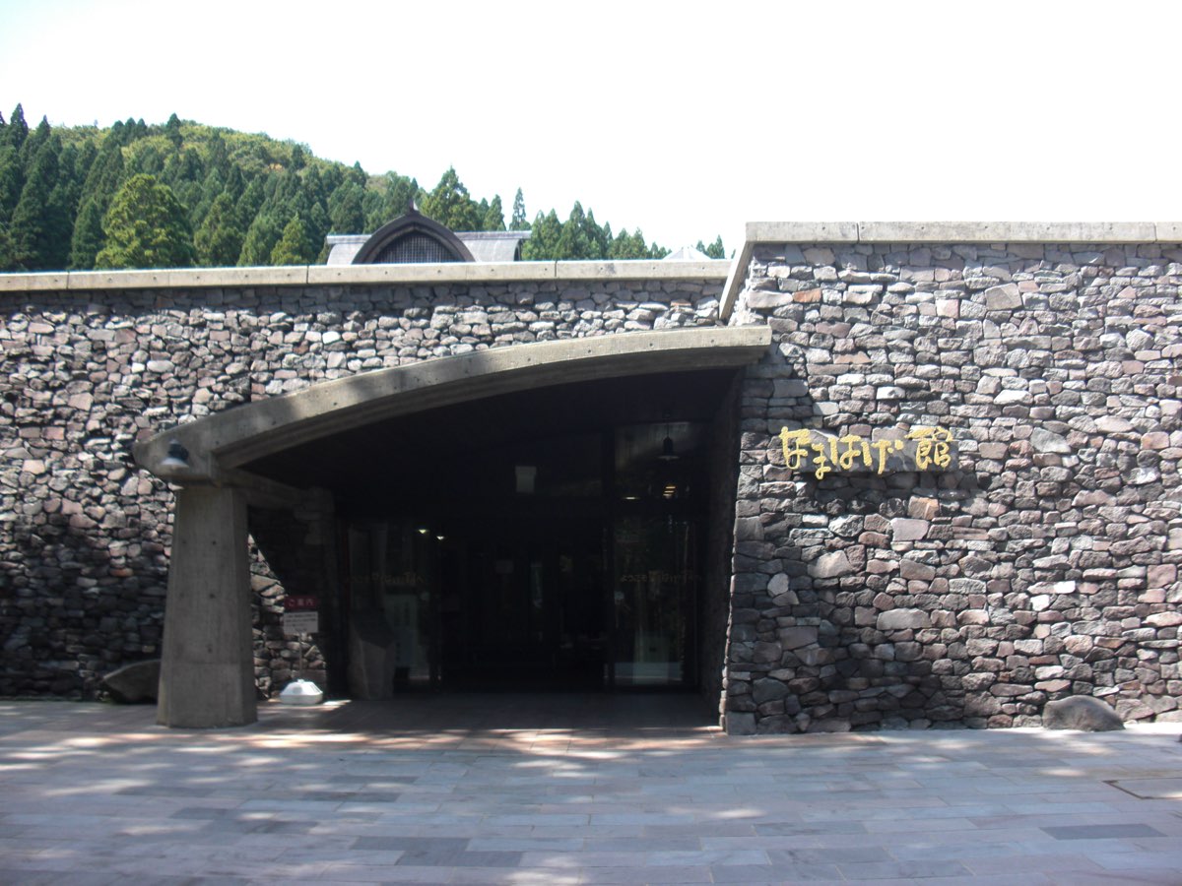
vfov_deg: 39.7
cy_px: 443
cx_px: 591
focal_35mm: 36
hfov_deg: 51.4
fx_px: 1229
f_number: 2.8
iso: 50
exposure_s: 1/250
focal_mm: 6.3
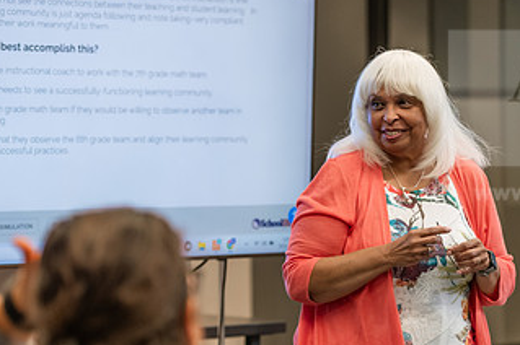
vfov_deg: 7.9
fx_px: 2496
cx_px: 399
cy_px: 227
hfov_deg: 11.9
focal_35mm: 173
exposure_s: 1/200
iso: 800
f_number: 3.2
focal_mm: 95
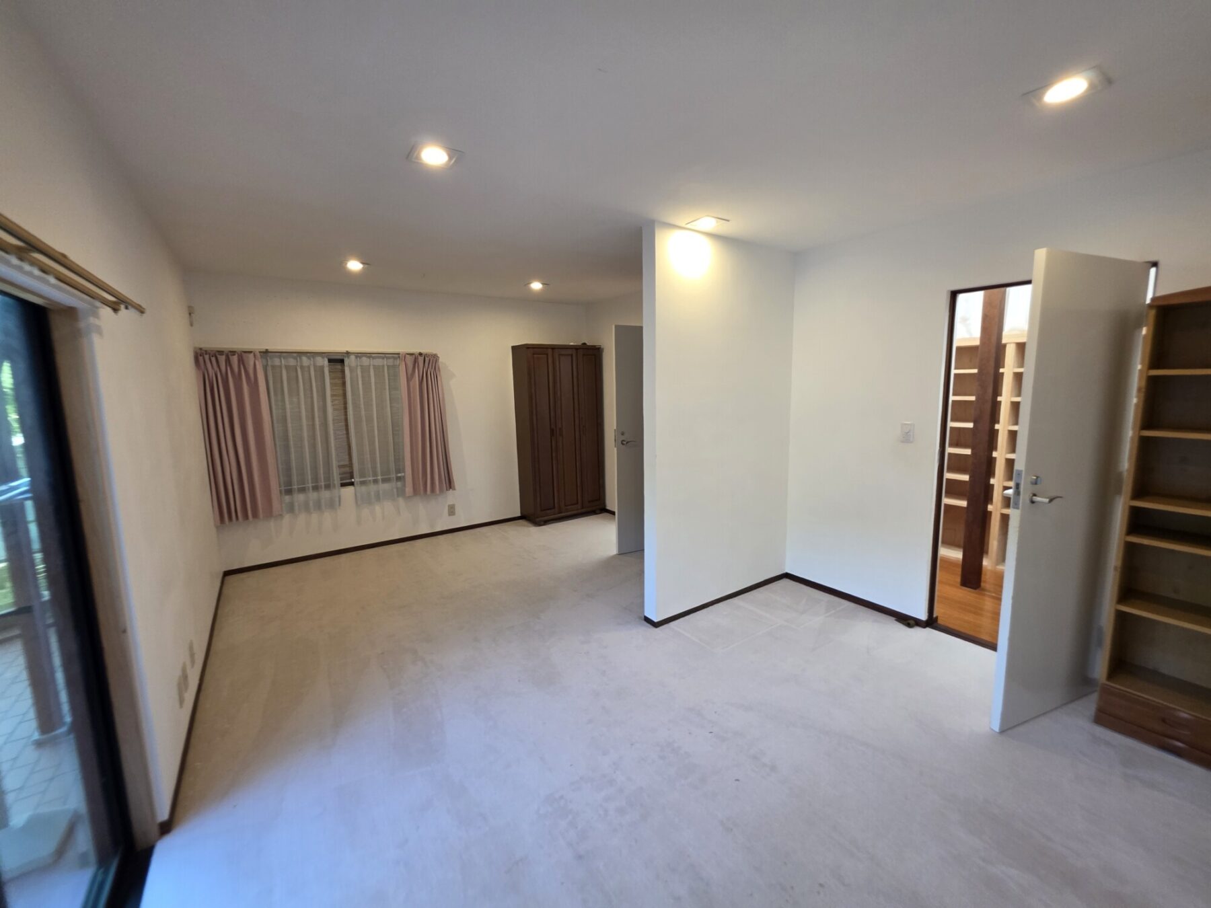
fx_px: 455
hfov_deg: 106.2
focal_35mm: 13
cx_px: 606
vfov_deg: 89.9
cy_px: 454
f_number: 1.9
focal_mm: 2.2
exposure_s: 1/120
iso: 250
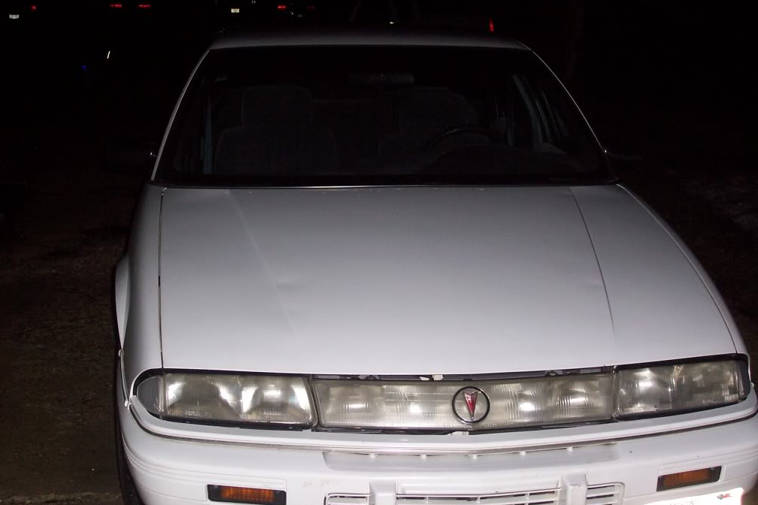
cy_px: 258
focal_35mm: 56
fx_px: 1179
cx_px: 374
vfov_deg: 24.2
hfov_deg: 35.6
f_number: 3.4
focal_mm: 8.6
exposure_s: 1/60
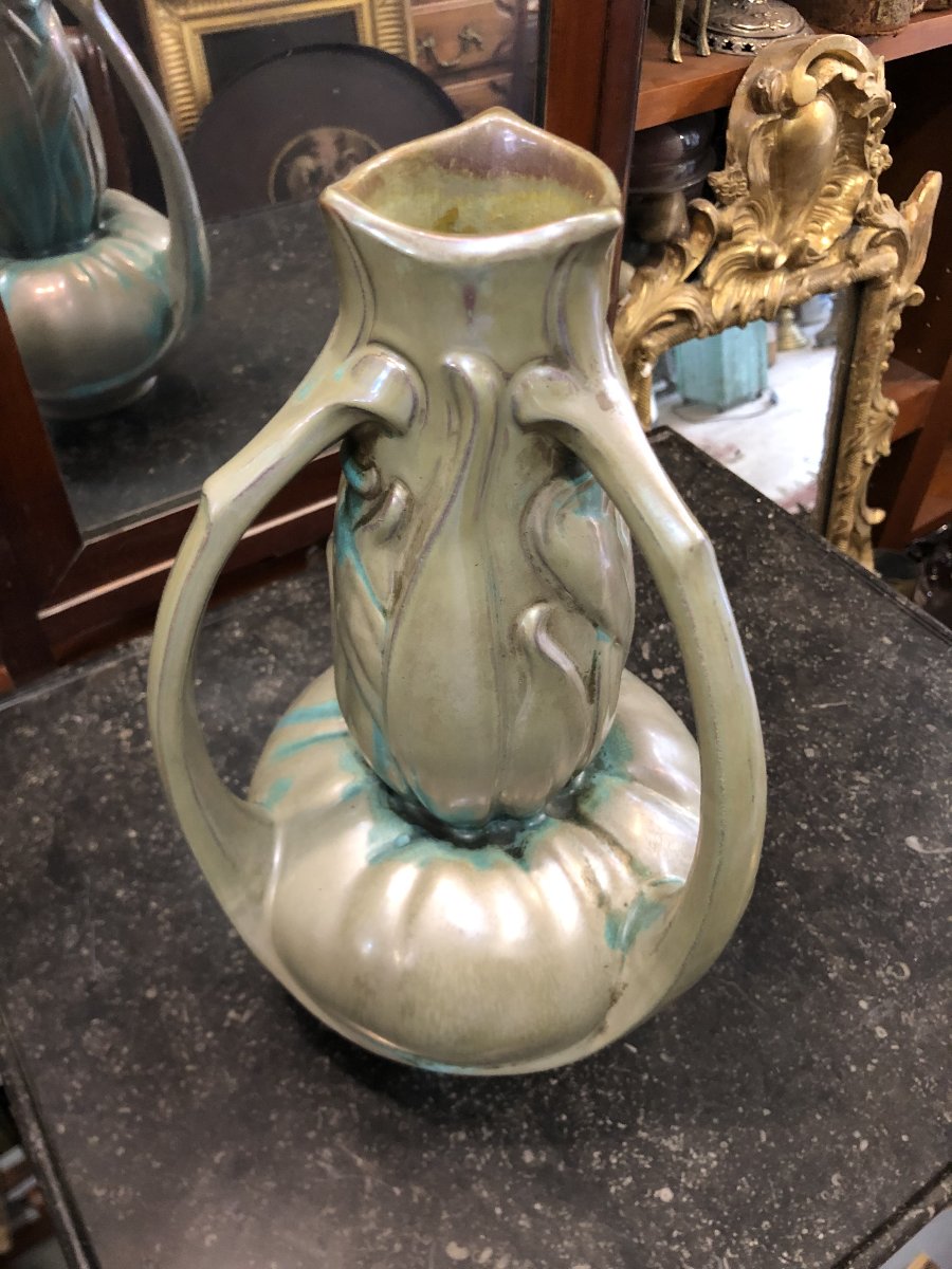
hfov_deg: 49.7
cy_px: 634
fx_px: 1027
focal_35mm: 28
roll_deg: +0.2
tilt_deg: -44.0
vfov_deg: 63.4
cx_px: 476
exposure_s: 1/9
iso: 100
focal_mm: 4
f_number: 1.8
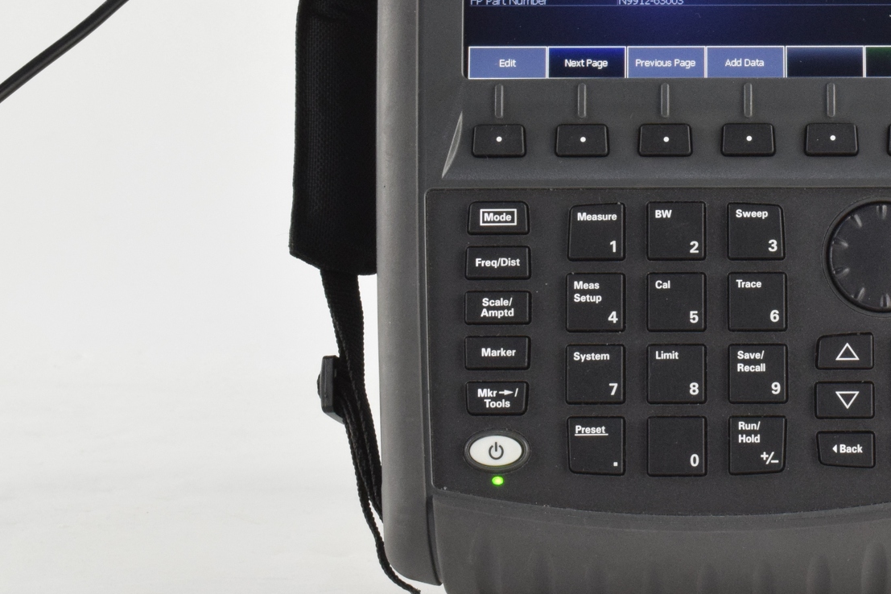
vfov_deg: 12.3
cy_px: 103
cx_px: 712
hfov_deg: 18.3
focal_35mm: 111
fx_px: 2747
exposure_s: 1/30
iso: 1600
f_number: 22
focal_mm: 40
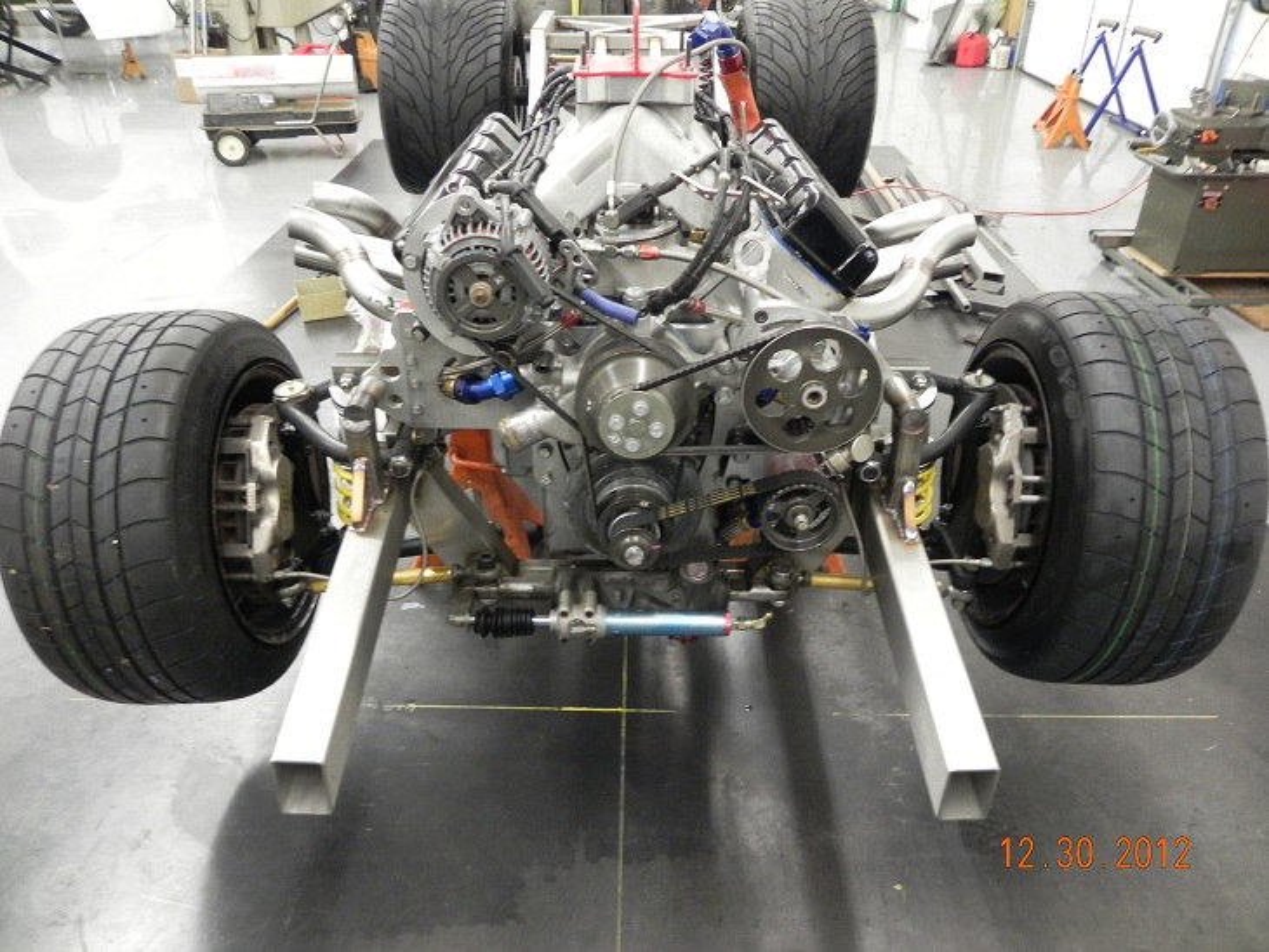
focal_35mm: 26
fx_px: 953
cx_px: 634
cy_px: 476
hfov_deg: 67.3
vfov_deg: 53.1
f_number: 2.8
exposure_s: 1/26
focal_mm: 4.6
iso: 400
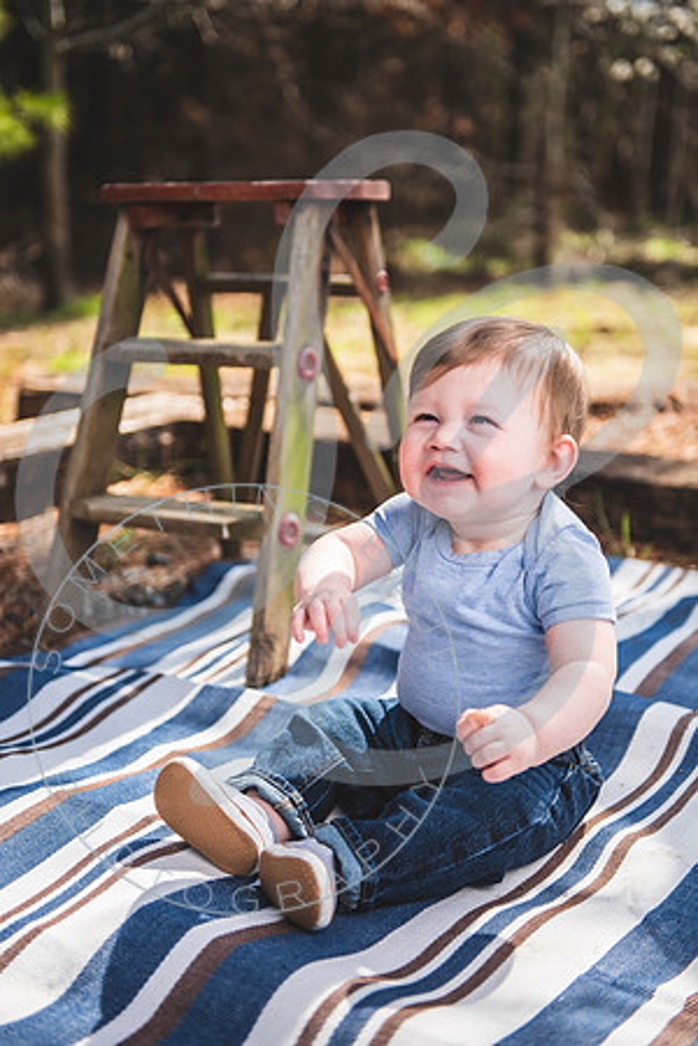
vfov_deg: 38.2
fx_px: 1512
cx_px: 349
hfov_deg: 26.0
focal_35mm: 52
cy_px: 523
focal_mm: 52
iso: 100
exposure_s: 1/1000
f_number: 2.8
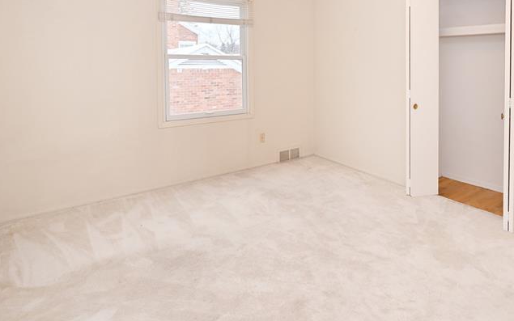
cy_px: 80
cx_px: 333
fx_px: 322
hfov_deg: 75.3
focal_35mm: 23
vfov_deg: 50.8
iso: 800
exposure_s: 1/60
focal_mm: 14
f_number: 10
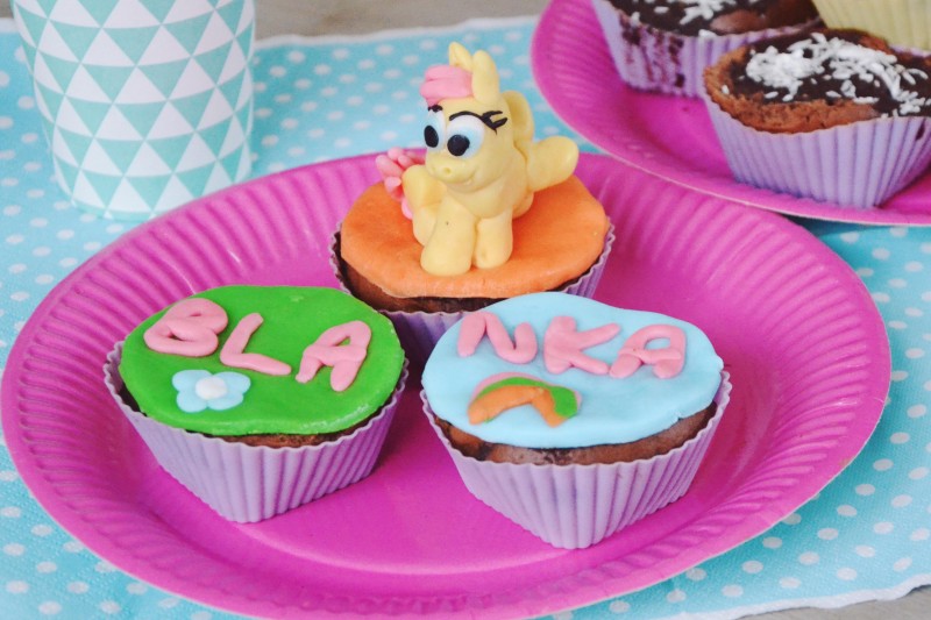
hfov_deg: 21.9
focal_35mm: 93
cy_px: 310
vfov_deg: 14.7
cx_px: 466
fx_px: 2404
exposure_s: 1/50
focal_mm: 62
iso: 3200
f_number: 5.3
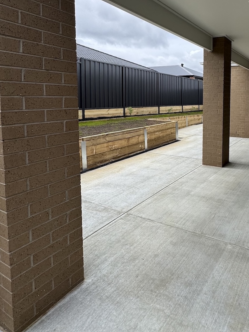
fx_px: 221
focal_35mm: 23
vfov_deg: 72.0
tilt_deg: -4.4
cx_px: 204
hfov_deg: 54.3
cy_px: 114
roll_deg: -1.3
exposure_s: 1/1299
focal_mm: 2.22
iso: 50
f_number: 2.2
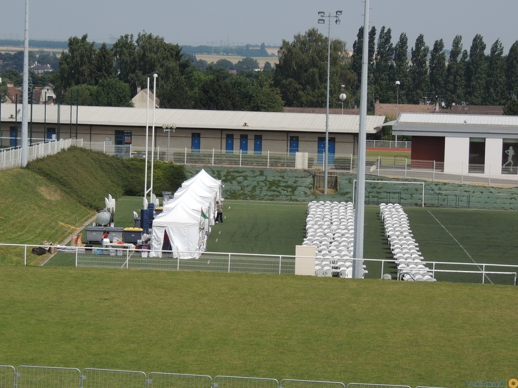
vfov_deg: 11.0
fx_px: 2020
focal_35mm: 135
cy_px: 194
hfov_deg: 14.6
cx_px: 259
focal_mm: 24
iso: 100
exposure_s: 1/1000
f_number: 4.3
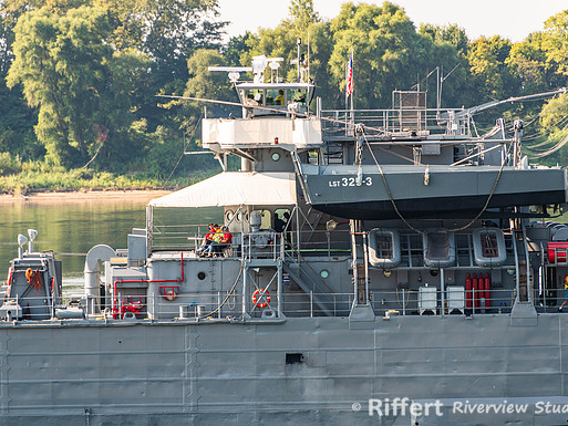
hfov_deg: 6.0
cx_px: 278
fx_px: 5416
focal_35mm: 330
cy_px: 213
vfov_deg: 4.5
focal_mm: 300
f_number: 8
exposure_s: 1/250
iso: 140
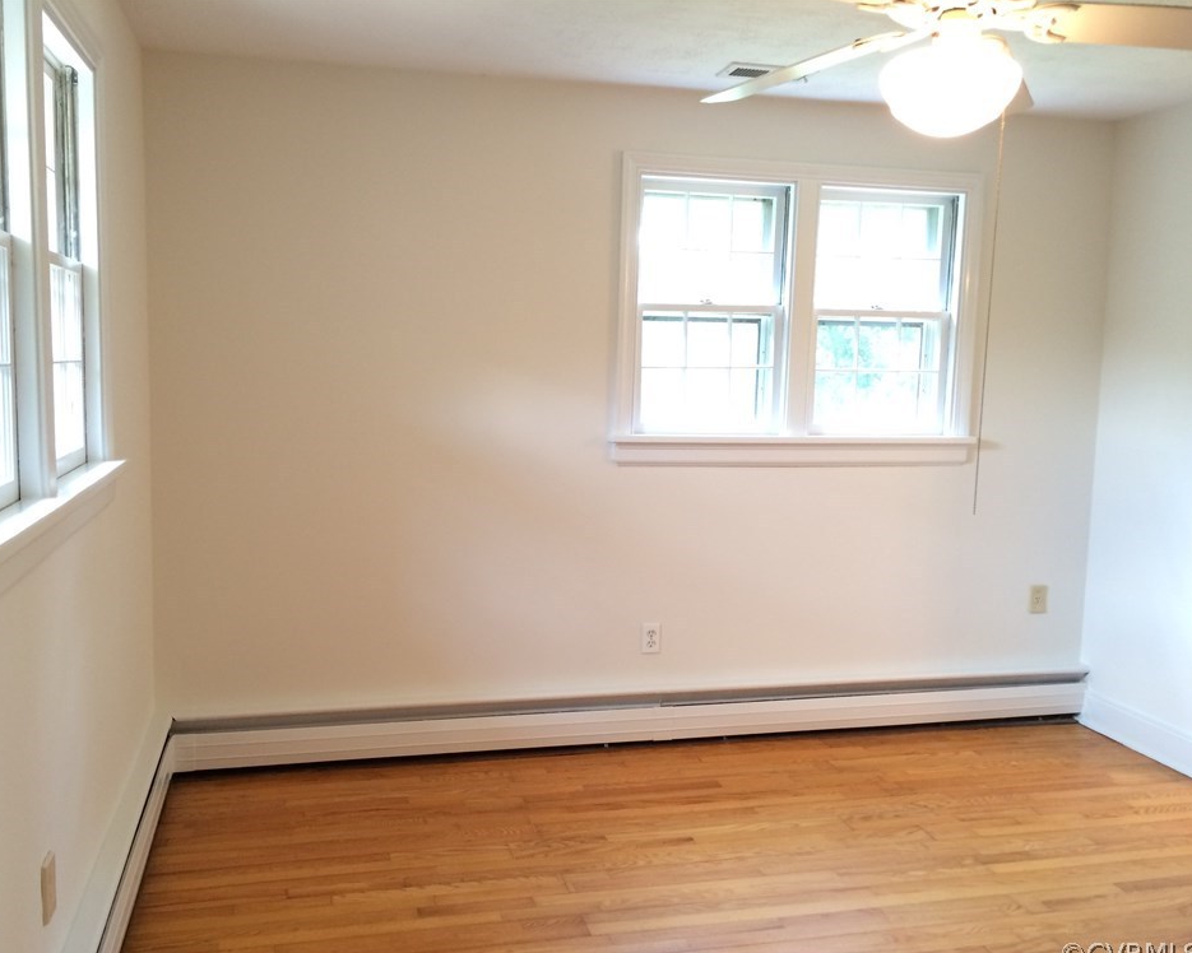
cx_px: 555
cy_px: 485
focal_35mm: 31
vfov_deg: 47.1
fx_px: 1094
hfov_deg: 57.1
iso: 125
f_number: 2.2
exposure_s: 1/30
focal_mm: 4.15
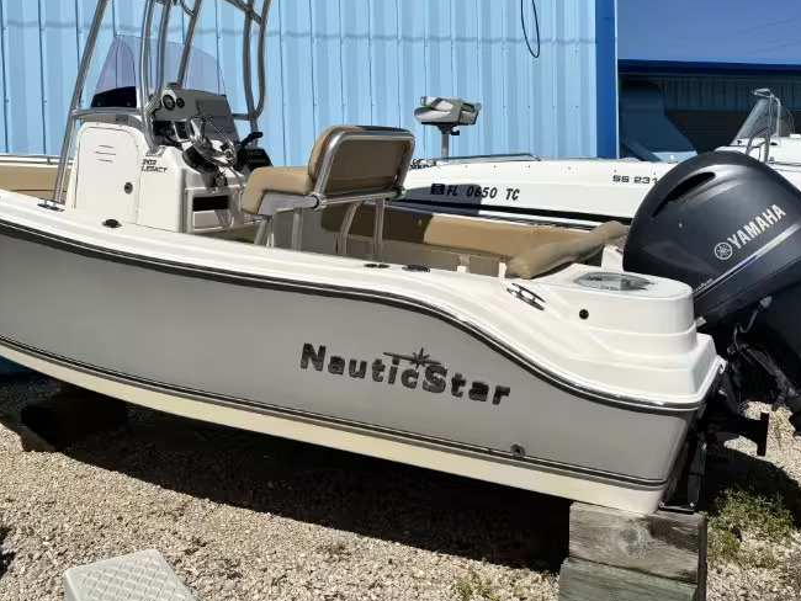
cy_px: 203
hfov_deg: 46.8
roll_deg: +1.4
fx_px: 926
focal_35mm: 40
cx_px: 397
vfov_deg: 35.6
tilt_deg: -0.5
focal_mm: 5.96
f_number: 1.6
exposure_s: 1/9901
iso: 50
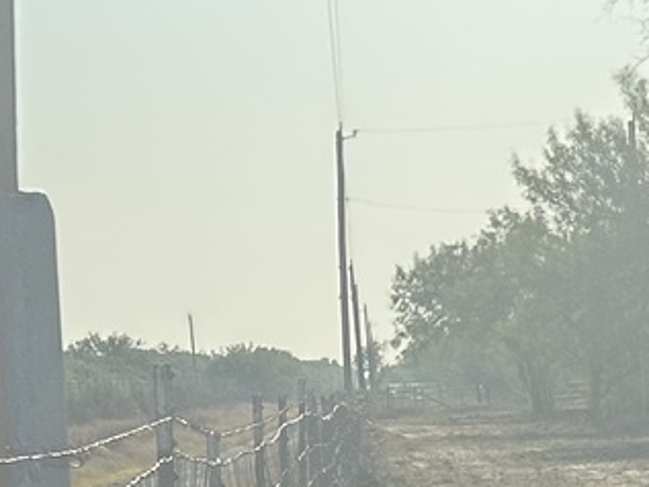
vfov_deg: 6.7
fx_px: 4089
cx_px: 1368
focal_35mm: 218
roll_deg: +2.5
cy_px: 788
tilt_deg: -6.0
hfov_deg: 8.5
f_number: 1.78
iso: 64
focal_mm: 6.86
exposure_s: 1/4785
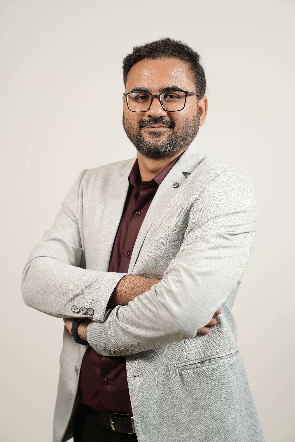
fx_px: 860
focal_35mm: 70
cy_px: 221
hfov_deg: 19.5
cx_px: 148
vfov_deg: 28.8
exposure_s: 1/200
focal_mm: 70
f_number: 4.5
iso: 200
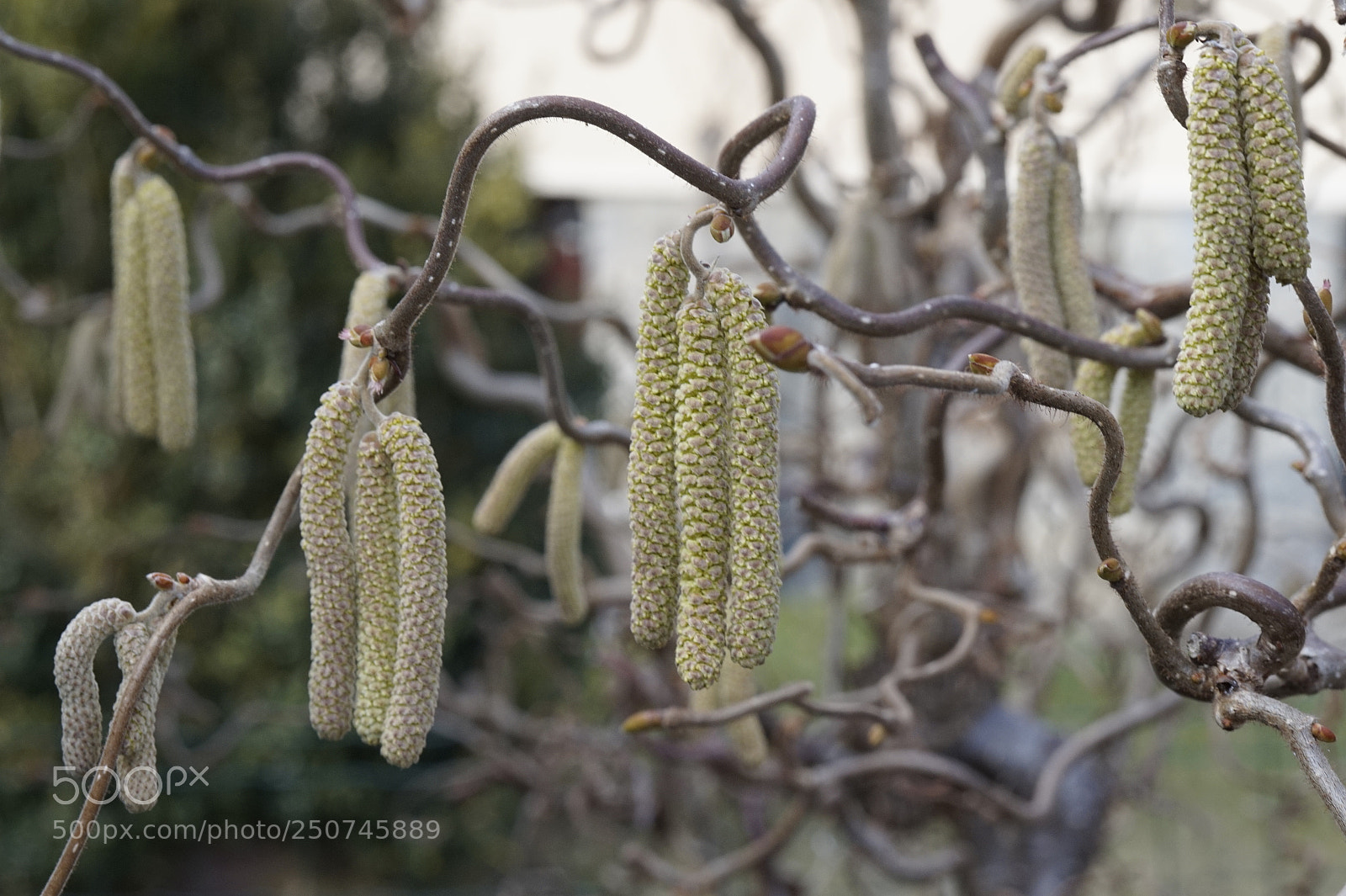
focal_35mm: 75
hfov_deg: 27.0
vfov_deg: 18.2
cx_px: 673
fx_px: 2803
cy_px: 448
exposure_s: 1/80
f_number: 10
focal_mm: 50
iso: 320
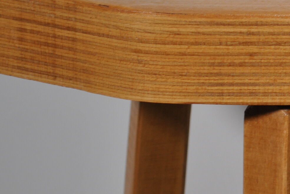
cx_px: 323
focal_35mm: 242
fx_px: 1957
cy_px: 61
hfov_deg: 8.4
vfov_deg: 5.7
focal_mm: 55
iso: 200
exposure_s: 1/30
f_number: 5.6
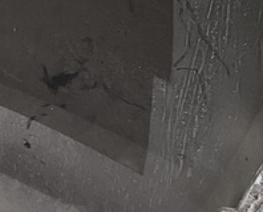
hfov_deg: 12.7
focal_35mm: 144
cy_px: 13
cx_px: -126
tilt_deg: -32.5
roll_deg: +7.9
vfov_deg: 10.7
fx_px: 1123
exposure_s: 1/100
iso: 25
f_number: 1.8
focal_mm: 3
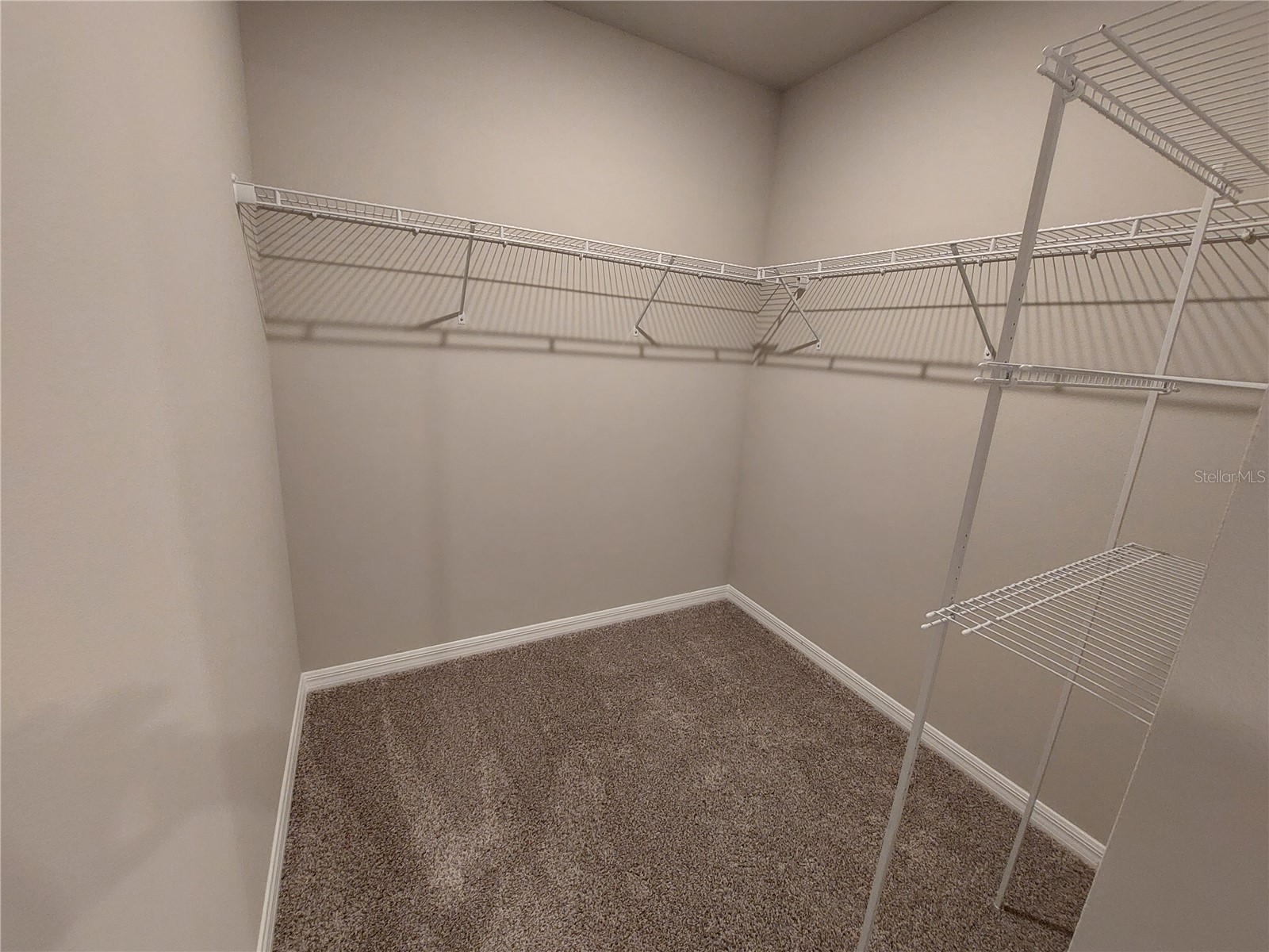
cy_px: 476
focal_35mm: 13
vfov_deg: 89.9
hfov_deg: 106.2
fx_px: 477
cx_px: 634
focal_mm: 1.74
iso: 320
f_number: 2.2
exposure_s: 1/40
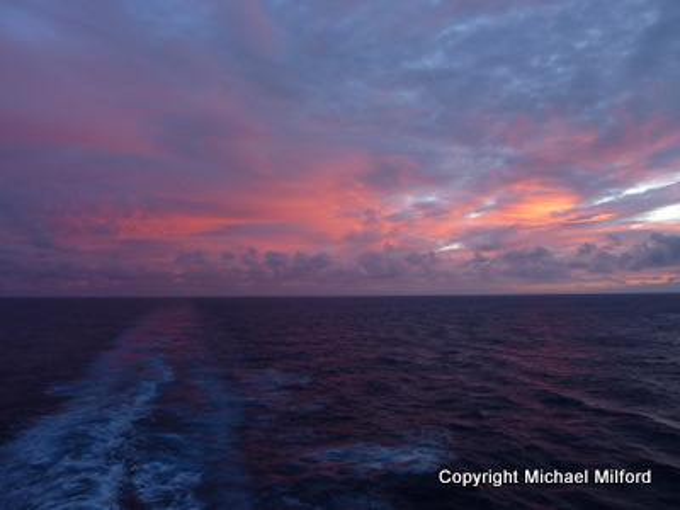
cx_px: 340
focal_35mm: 25
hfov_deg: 69.4
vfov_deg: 54.9
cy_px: 255
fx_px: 491
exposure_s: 1/20
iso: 80
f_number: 3.3
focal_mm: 4.1
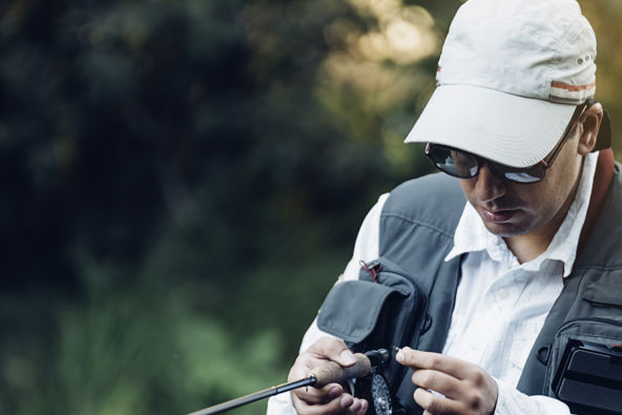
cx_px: 209
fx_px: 6912
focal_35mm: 400
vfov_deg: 3.4
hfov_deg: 5.2
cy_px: 413
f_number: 2.8
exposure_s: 1/125
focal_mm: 185
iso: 320
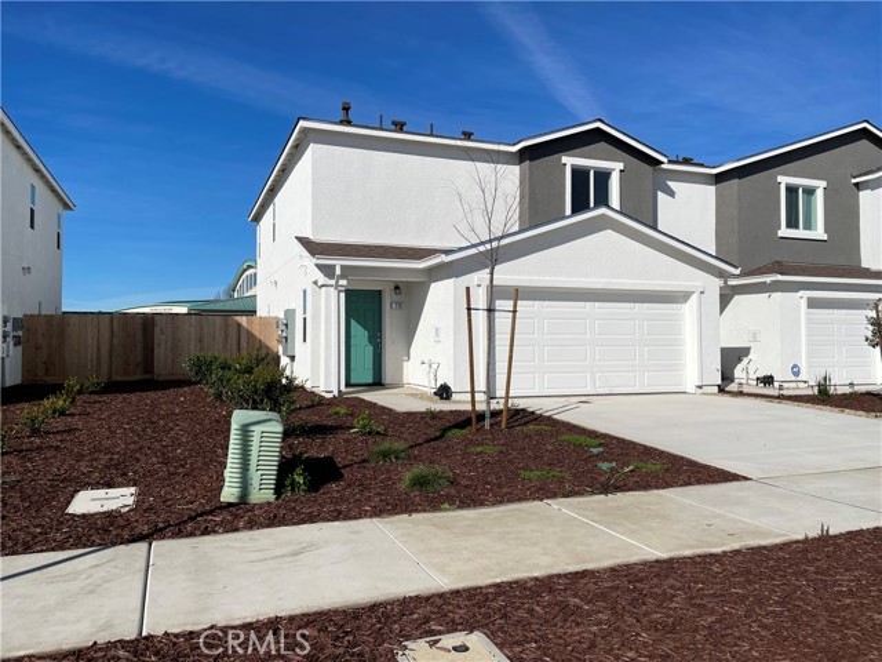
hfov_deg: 67.3
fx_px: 662
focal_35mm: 26
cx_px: 441
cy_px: 331
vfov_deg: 53.1
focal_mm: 4.2
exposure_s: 1/9804
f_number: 1.6
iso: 32
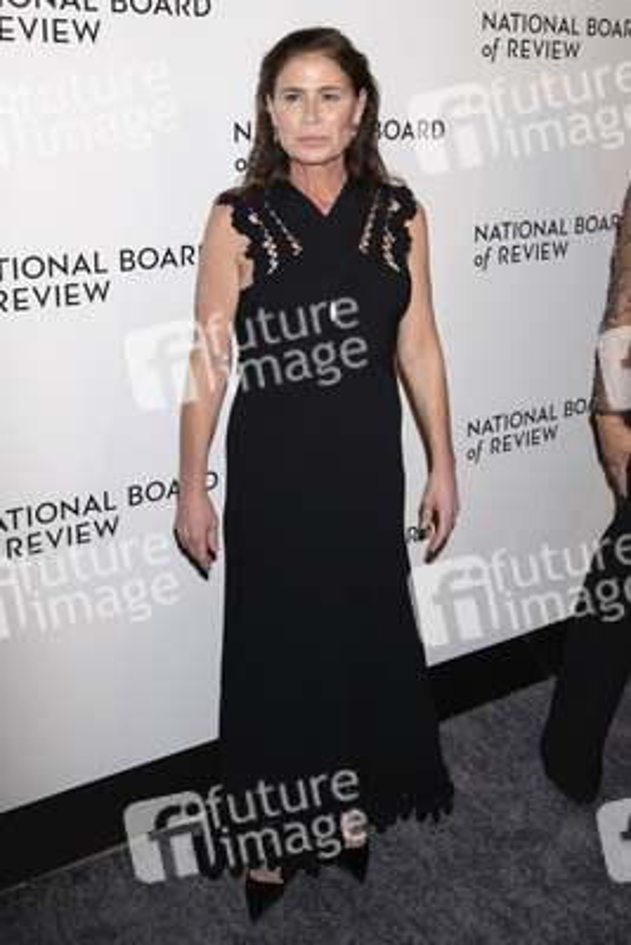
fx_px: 841
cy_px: 472
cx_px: 316
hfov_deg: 41.1
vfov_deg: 58.7
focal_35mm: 32
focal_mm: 32
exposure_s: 1/200
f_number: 6.3
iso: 400
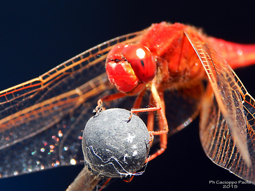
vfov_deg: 5.9
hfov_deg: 7.9
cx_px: 128
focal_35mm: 252
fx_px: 1856
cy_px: 96
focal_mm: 44.9
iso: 320
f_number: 5.6
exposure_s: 1/250
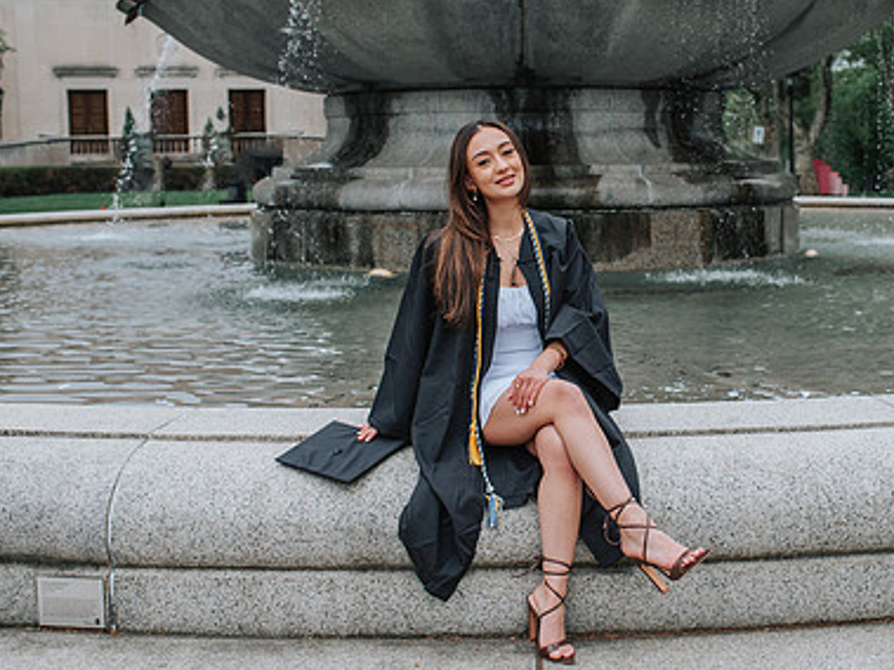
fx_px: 1368
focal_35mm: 53
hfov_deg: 35.9
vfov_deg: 27.5
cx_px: 573
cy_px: 294
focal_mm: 35
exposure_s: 1/500
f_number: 3.5
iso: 100
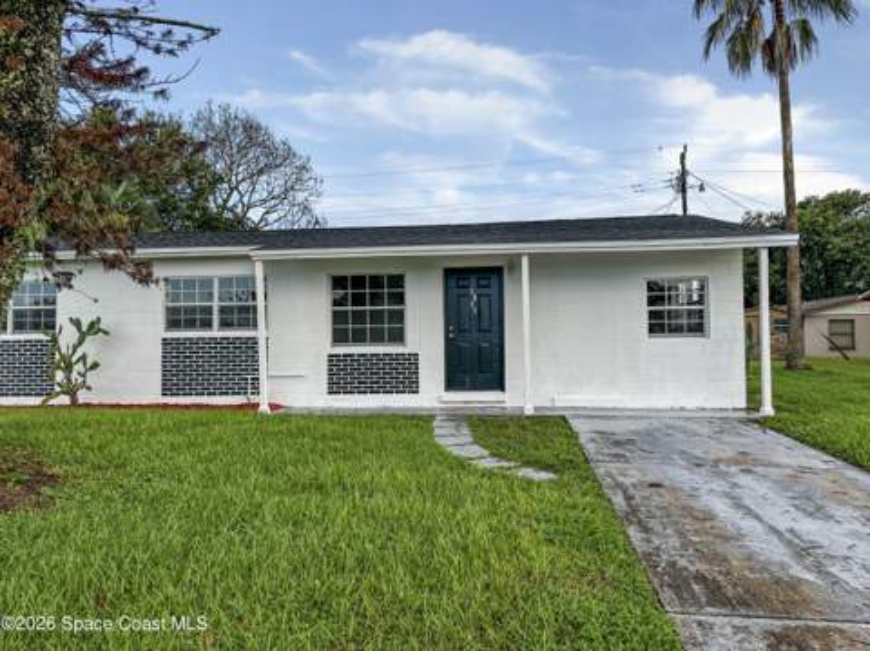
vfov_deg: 56.7
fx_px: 603
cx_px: 435
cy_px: 326
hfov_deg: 71.7
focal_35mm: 24
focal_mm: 6.86
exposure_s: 1/927
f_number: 1.78
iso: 80
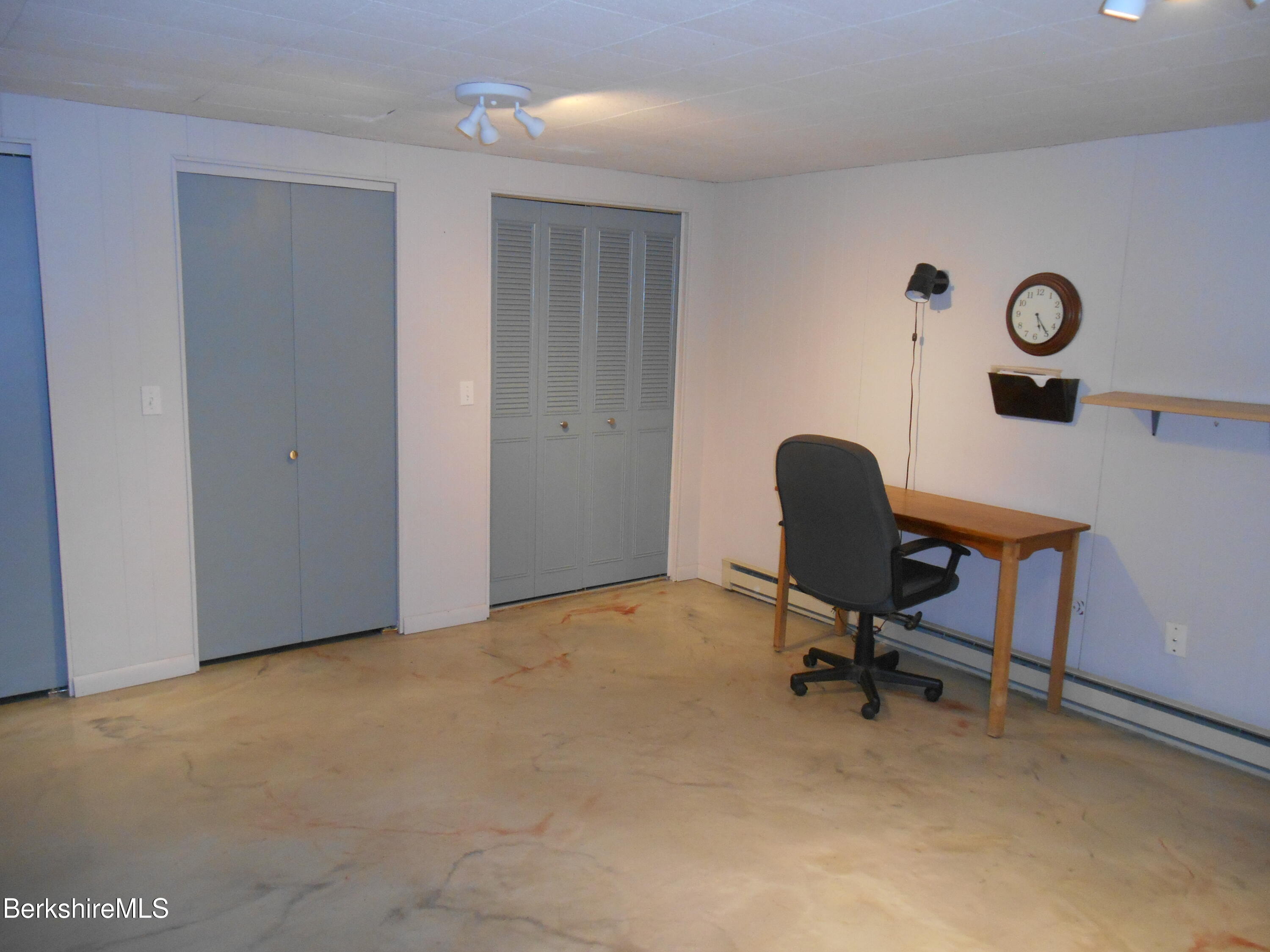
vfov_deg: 53.1
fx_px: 954
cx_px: 635
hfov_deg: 67.3
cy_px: 476
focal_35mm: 26
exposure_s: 1/25
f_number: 3.4
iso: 360
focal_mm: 4.7
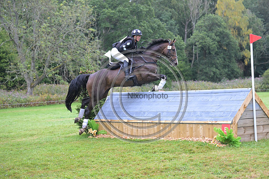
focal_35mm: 79
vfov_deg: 17.3
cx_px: 134
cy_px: 90
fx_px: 590
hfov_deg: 25.7
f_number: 3.2
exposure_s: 1/1000
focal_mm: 79
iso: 2200
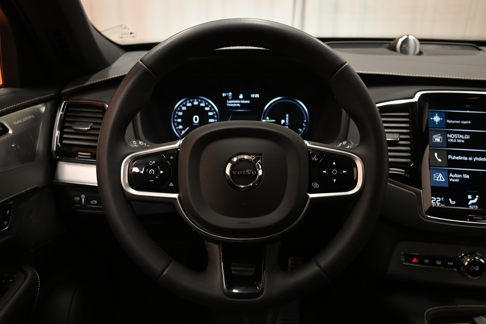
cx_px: 243
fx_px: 395
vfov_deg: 44.6
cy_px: 162
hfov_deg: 63.2
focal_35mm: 29
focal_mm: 19.5
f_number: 3.8
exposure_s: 1/30
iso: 720
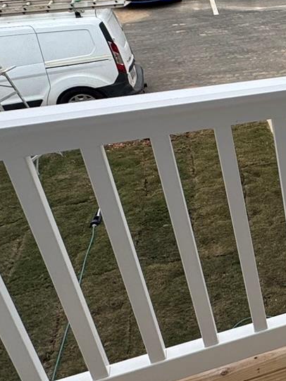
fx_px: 584
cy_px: 137
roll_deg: -3.2
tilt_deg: -28.1
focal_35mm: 53
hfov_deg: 20.2
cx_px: 507
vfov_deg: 35.9
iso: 50
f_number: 2.2
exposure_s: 1/1217
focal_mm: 2.22
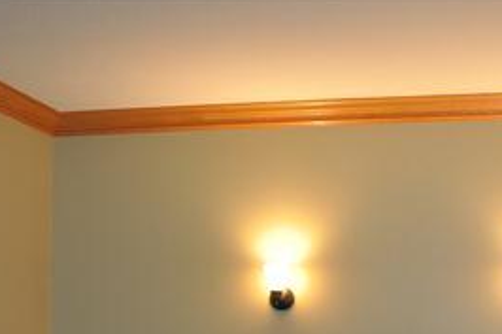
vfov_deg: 19.7
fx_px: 906
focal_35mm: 65
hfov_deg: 30.5
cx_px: 372
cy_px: 392
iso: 800
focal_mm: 18
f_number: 3.5
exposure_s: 1/60
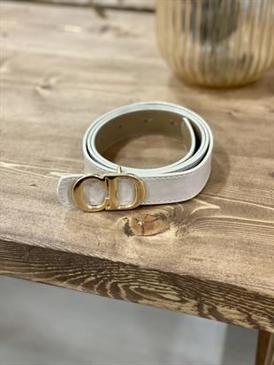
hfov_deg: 28.0
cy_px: 182
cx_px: 137
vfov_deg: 36.8
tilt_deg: -37.7
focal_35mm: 52
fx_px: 549
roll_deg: +1.7
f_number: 2
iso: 200
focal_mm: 6
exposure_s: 1/33
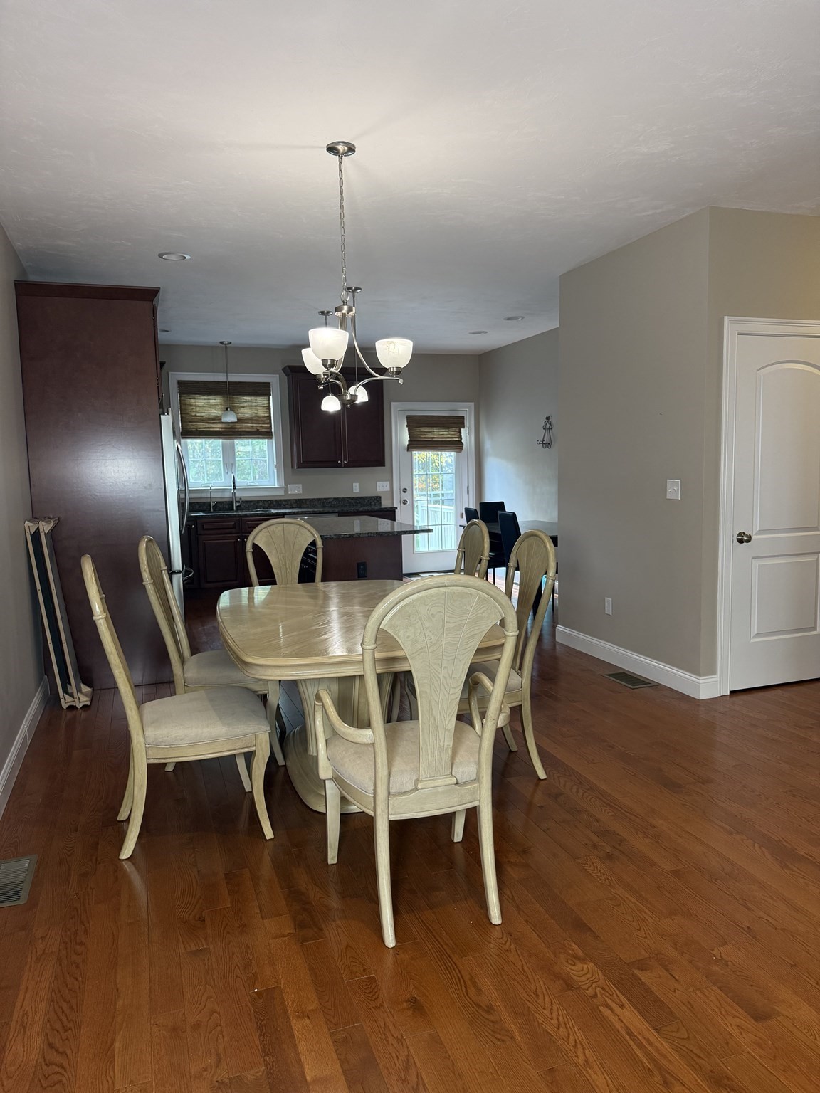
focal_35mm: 24
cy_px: 546
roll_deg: +0.5
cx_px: 410
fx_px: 758
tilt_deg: -6.2
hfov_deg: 56.8
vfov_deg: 71.6
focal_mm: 6.76
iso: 250
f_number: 1.78
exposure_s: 1/120
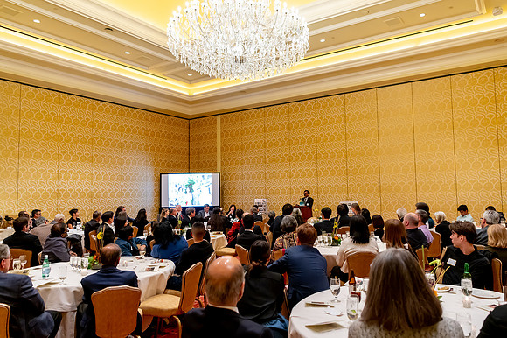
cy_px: 169
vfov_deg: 48.7
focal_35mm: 26
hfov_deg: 68.3
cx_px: 277
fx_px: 373
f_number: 3.2
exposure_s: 1/200
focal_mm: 24
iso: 5000
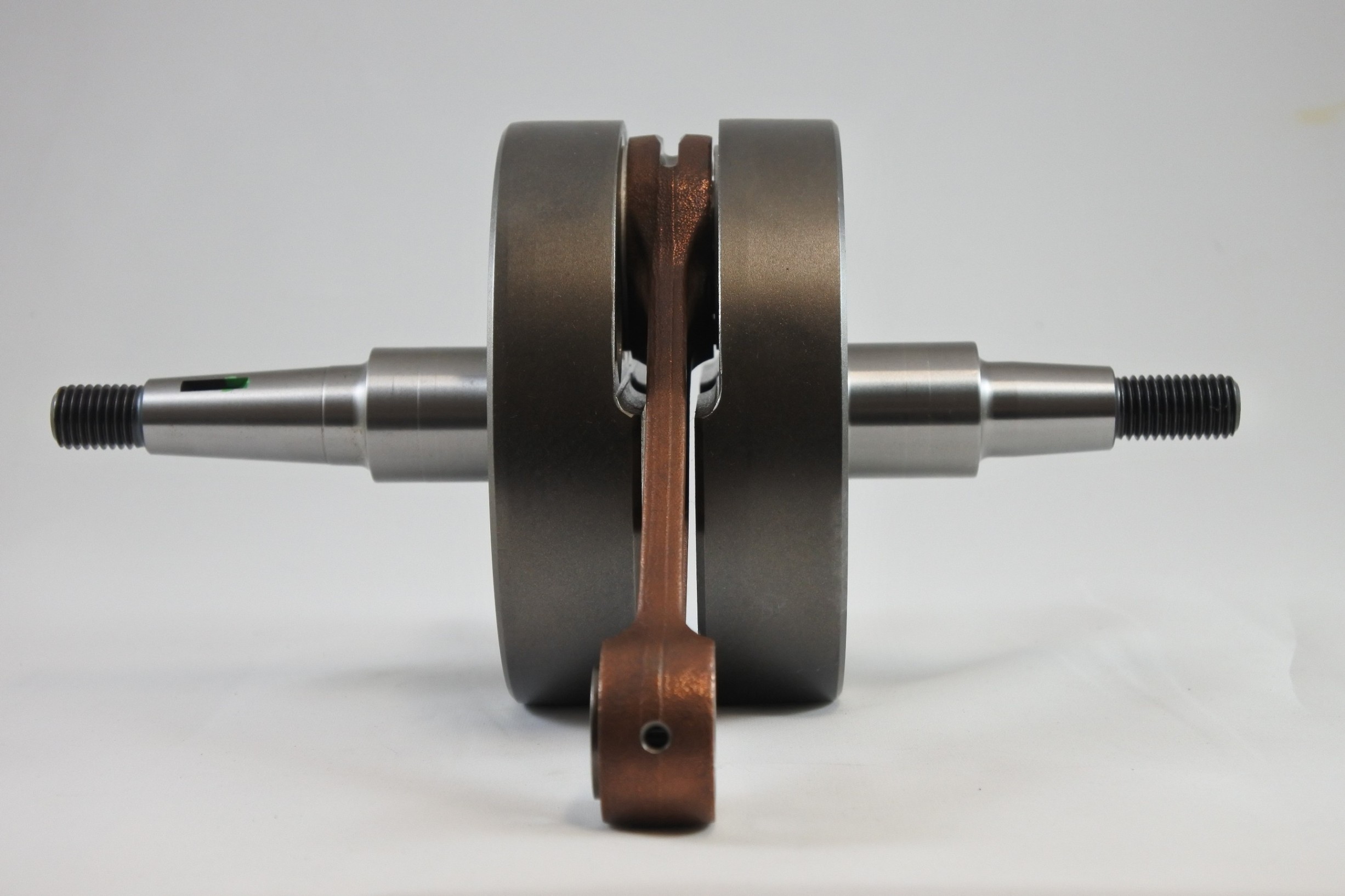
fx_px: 2391
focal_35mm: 64
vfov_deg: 21.2
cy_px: 448
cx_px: 672
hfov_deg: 31.4
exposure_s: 1/125
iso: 560
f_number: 5
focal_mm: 24
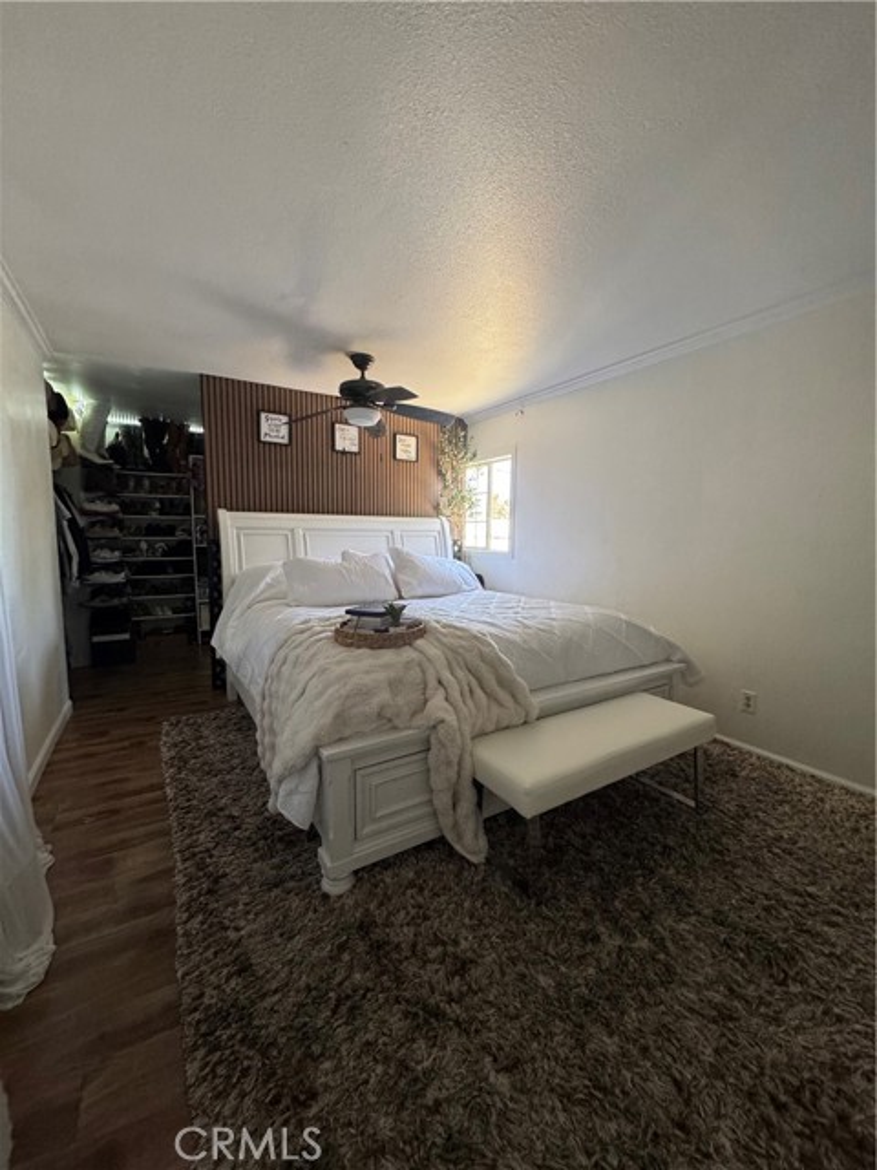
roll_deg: +0.3
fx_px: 473
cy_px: 585
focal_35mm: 14
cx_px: 438
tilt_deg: -6.7
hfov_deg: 85.7
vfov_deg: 102.1
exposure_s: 1/95
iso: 320
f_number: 2.2
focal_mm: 2.22
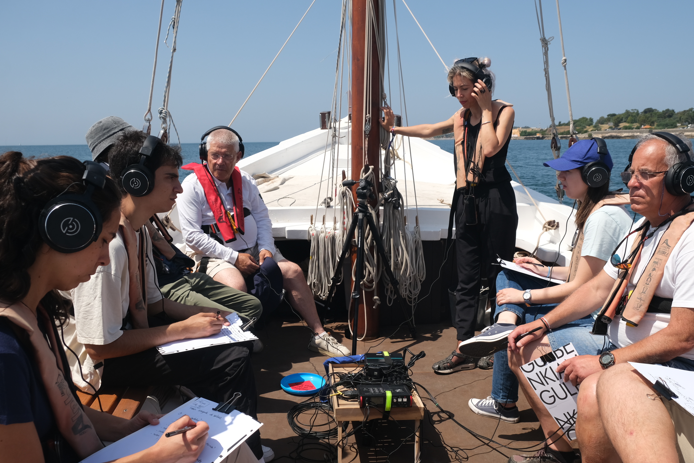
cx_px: 368
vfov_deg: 42.3
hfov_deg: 60.2
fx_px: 598
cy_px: 257
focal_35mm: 31
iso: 160
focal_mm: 18
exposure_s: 1/600
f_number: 5.6
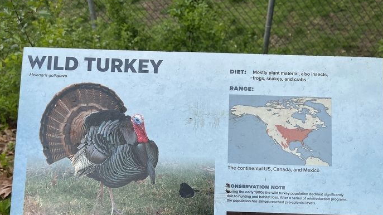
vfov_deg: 34.9
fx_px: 335
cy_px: 160
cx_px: 206
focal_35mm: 33
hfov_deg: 59.4
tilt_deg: -36.4
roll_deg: -3.2
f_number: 1.6
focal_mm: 5.1
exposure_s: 1/1536
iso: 50
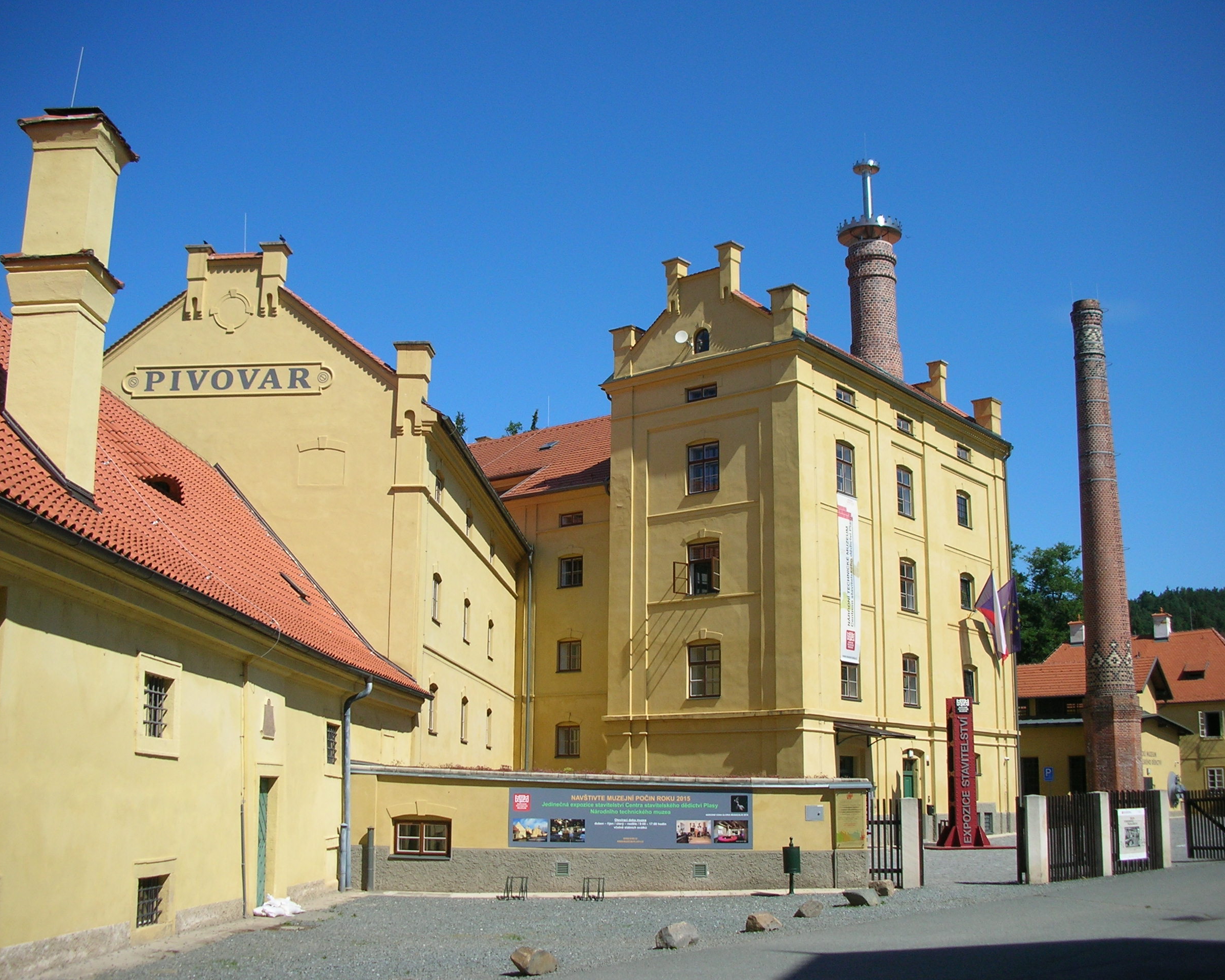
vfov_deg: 40.1
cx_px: 579
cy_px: 489
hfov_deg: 49.1
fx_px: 1342
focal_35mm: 37
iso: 50
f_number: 8.5
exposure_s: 1/128
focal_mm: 5.8
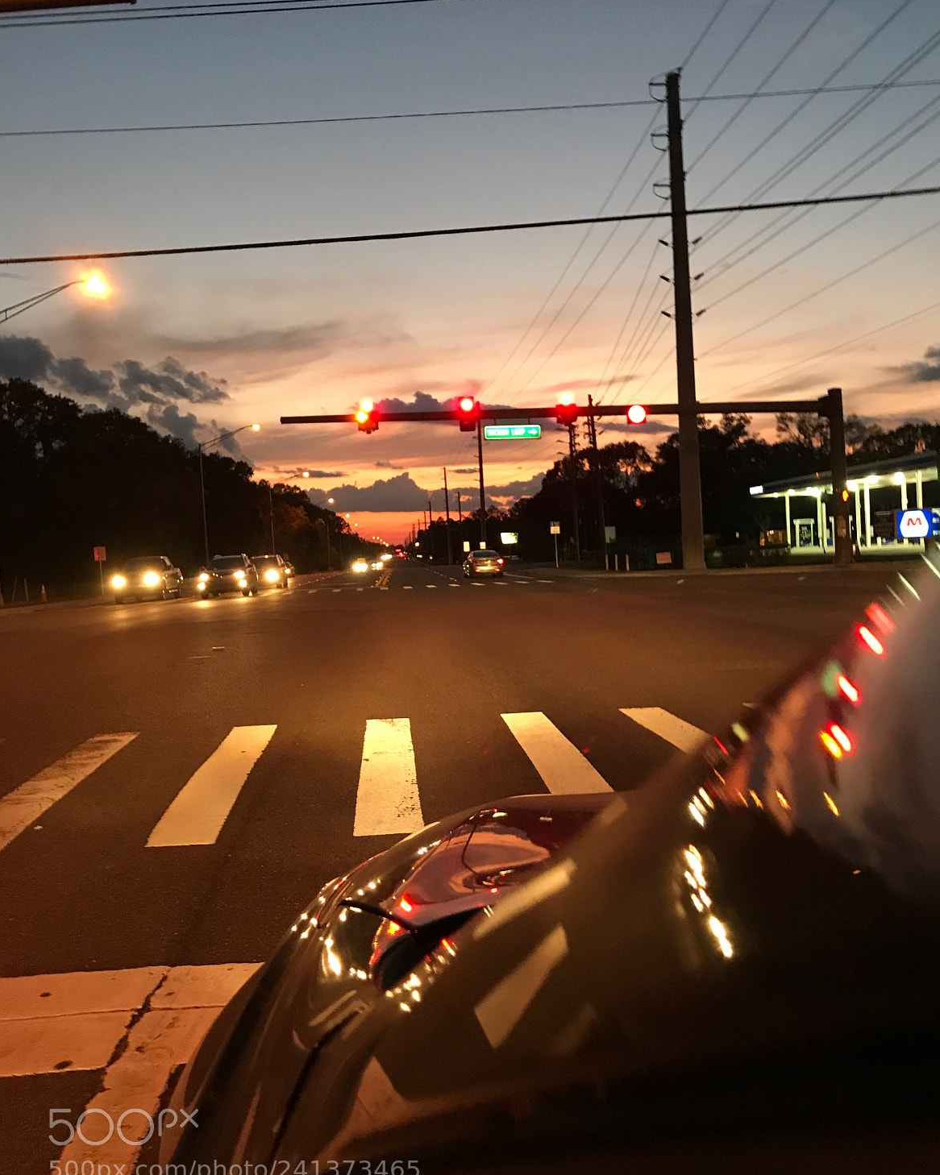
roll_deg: +0.7
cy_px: 588
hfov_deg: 48.5
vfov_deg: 58.8
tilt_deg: -3.0
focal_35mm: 30
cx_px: 482
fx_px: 1043
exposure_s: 1/13
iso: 100
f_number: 1.8
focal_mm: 3.99
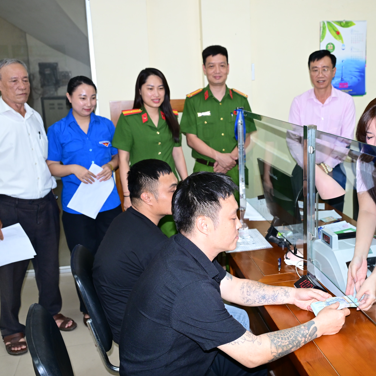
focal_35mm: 40
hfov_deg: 41.3
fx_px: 492
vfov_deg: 41.9
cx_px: 252
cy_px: 186
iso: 1600
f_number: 4.5
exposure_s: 1/160
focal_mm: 31
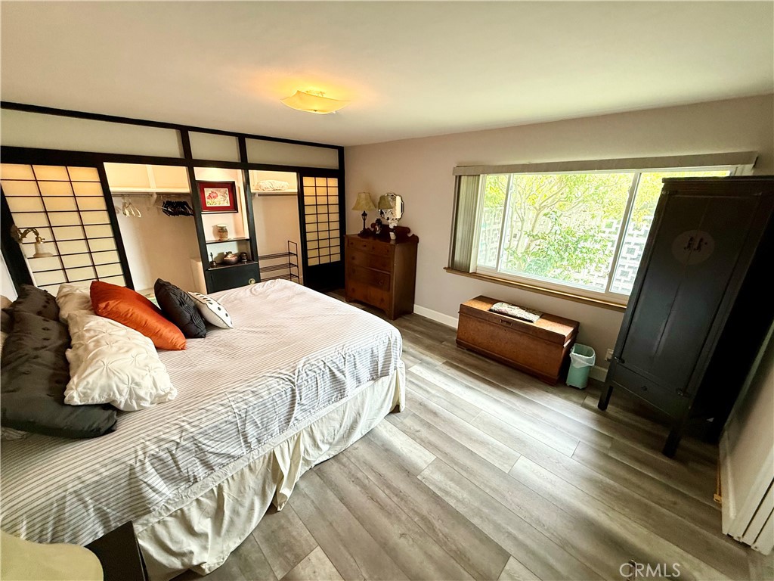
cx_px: 387
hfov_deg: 102.1
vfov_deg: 85.7
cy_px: 290
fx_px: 313
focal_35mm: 14
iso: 200
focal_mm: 2.22
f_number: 2.2
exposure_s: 1/60
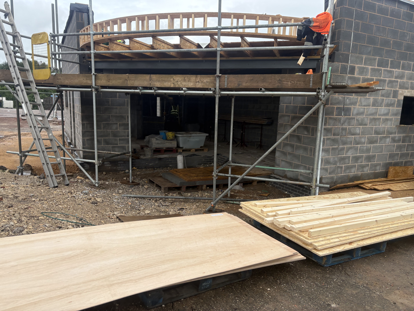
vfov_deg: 53.1
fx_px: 311
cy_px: 156
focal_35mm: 26
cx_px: 207
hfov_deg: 67.3
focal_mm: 5.96
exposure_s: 1/1451
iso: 64
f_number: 1.6
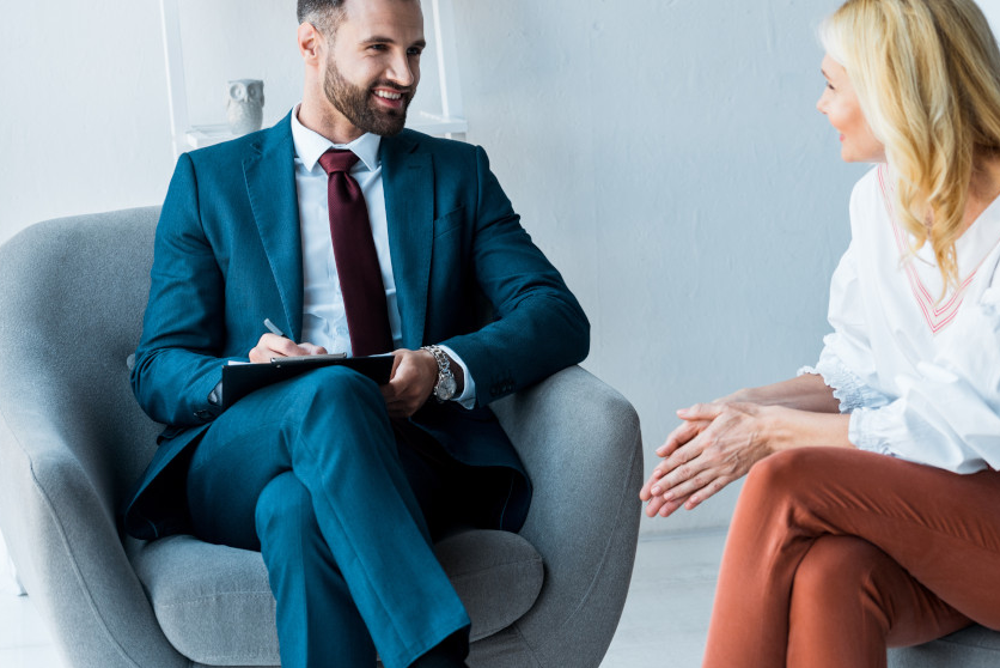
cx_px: 681
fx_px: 3112
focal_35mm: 112
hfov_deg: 18.2
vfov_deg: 12.2
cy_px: 192
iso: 250
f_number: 4
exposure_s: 1/160
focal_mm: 78
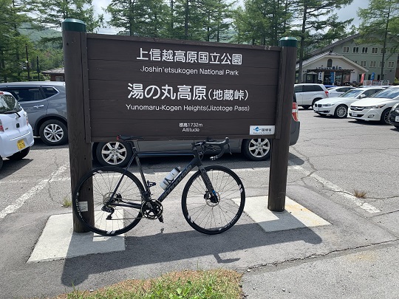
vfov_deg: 53.1
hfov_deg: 67.3
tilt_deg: -8.9
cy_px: 150
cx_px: 200
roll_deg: -0.8
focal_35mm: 26
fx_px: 300
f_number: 1.8
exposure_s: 1/1812
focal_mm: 4.25
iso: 25
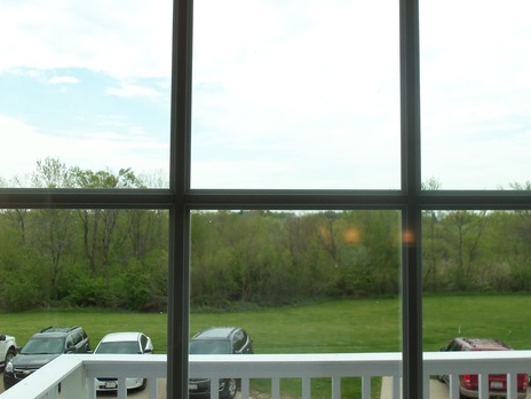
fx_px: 614
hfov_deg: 46.7
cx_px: 296
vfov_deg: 35.9
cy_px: 187
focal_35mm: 40
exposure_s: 1/500
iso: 80
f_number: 3.4
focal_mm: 5.2
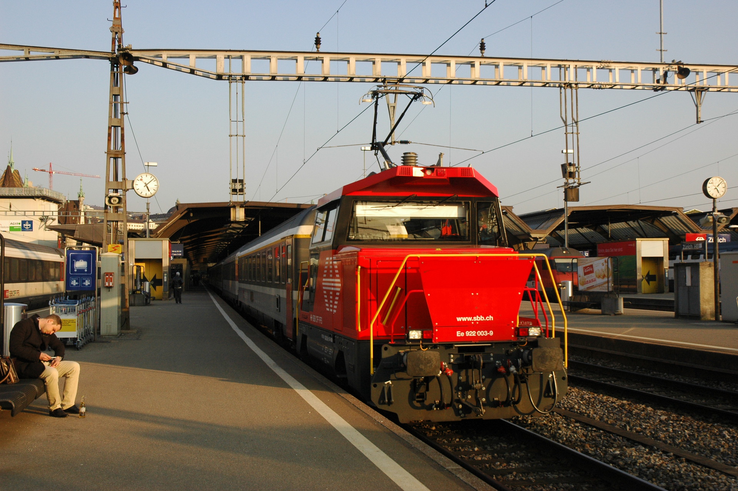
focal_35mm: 44
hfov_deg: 45.0
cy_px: 246
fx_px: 891
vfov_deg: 30.8
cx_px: 369
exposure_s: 1/320
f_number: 9
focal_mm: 29
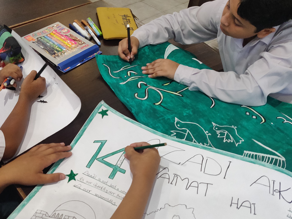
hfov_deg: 53.4
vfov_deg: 41.7
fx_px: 287
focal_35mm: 34
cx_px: 110
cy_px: 125
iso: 1600
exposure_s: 1/50
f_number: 1.7
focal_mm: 4.25
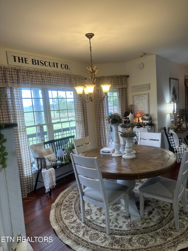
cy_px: 126
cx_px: 94
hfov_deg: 56.8
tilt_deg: -5.9
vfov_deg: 71.6
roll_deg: +3.8
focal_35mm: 24
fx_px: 174
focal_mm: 6.86
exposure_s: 1/120
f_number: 1.78
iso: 100
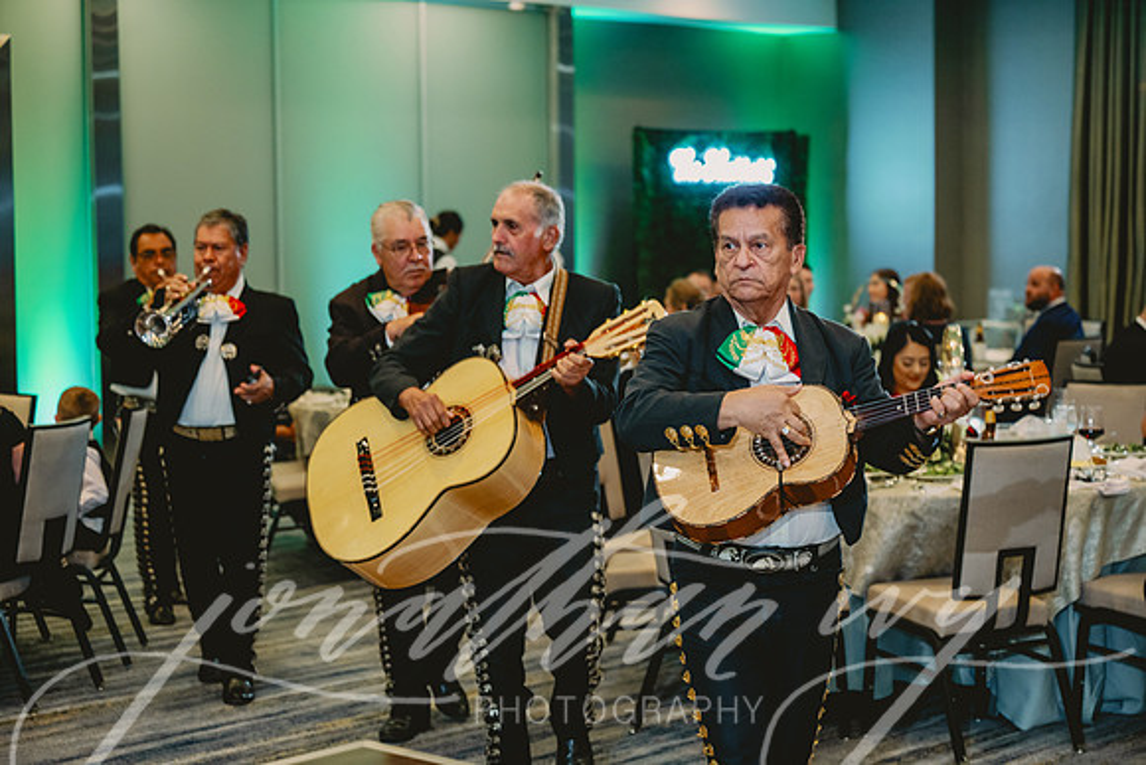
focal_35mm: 70
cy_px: 382
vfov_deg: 19.5
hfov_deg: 28.8
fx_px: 2229
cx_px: 573
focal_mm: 70
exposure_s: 1/80
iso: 1000
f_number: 2.8
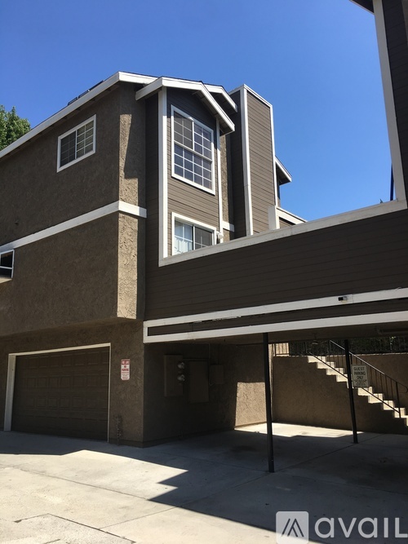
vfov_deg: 61.7
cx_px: 204
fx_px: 456
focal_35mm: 29
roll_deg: +0.0
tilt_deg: +14.7
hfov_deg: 48.2
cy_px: 272
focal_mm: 4.15
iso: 25
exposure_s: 1/1012
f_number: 2.2
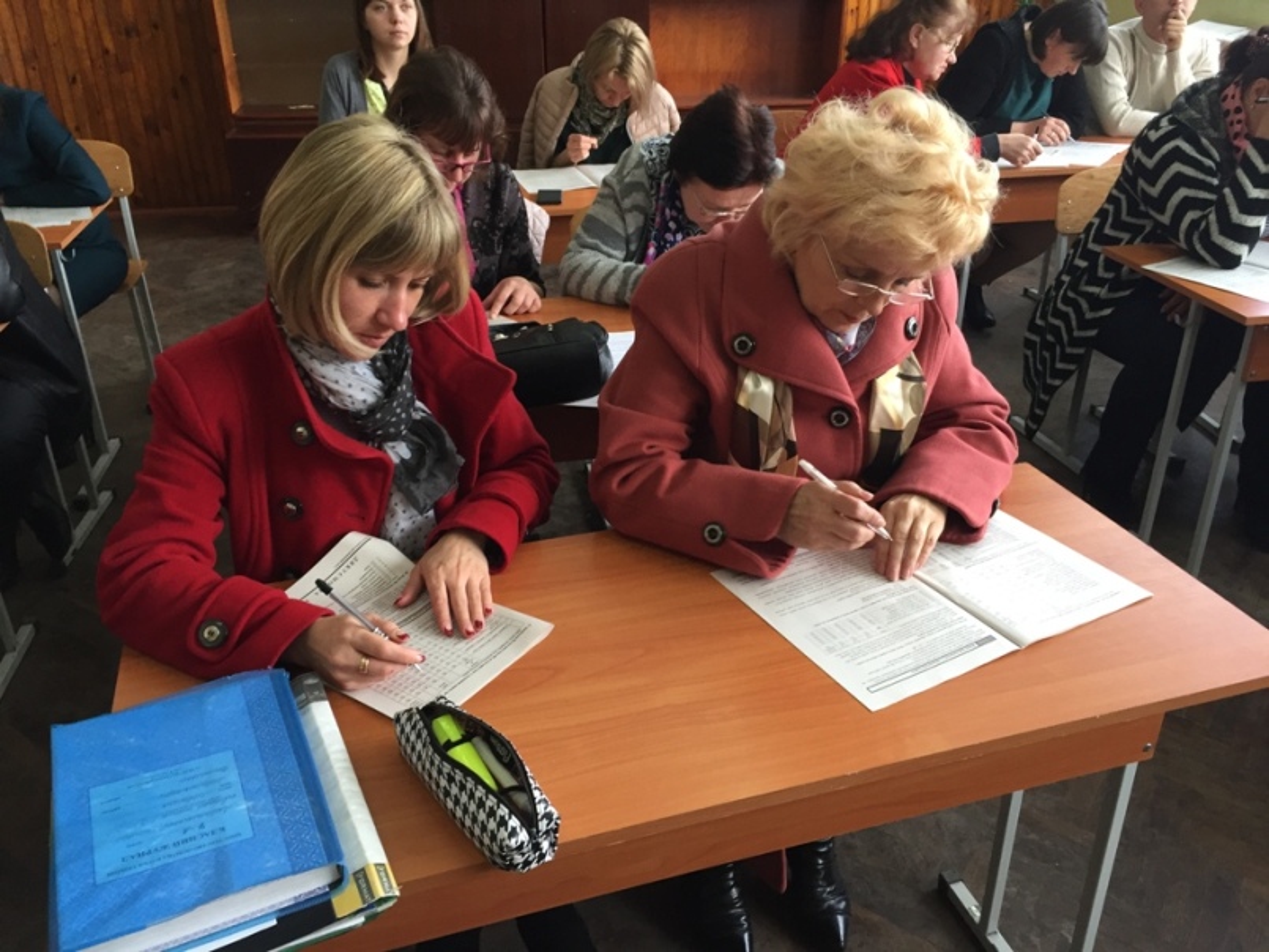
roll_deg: +2.4
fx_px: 1063
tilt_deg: -31.7
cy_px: 476
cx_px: 634
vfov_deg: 48.2
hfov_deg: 61.7
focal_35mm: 29
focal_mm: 4.15
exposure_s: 1/33
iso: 64
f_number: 2.2
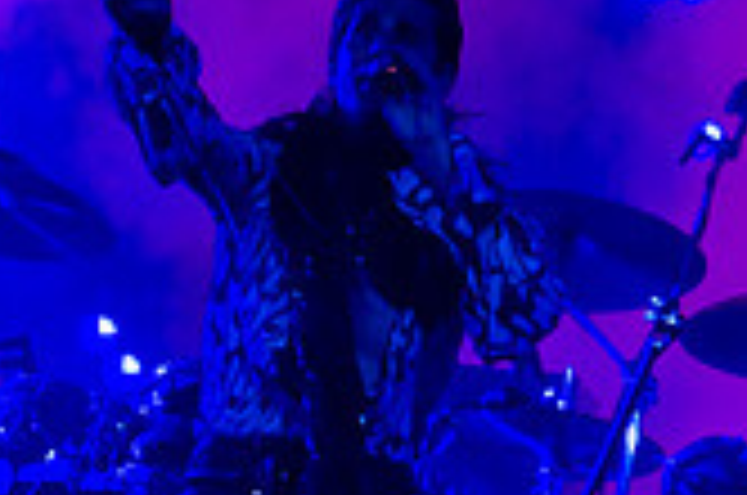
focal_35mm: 184
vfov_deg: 7.4
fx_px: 3805
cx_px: 1179
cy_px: -79
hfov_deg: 10.7
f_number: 3.5
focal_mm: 35
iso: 800
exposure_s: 1/200
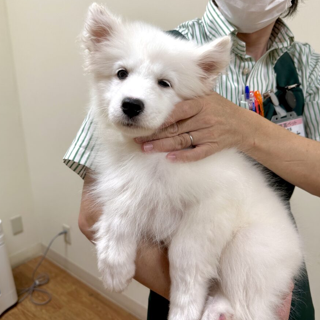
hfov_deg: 55.6
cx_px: 167
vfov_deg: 55.6
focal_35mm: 29
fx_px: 303
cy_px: 160
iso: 64
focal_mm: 6.86
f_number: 1.78
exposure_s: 1/121
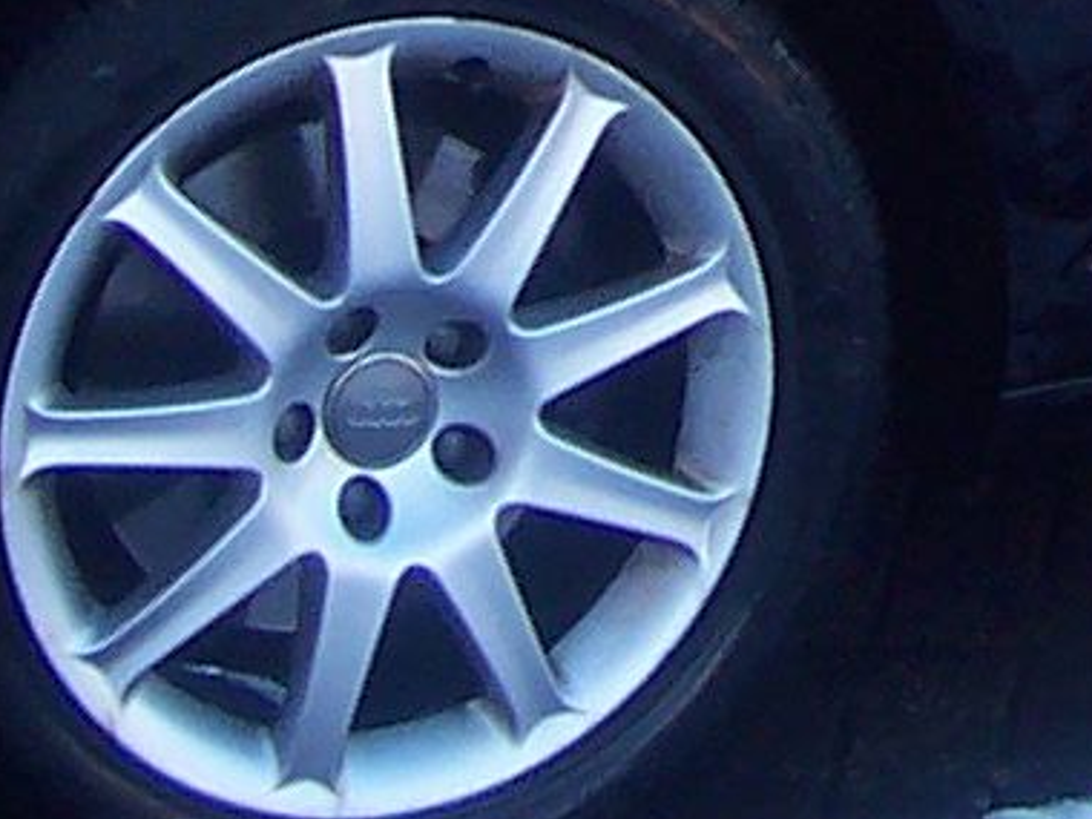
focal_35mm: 198
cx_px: 1431
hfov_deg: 9.8
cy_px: -899
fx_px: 6246
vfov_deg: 7.2
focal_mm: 5.6
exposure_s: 1/180
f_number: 2.8
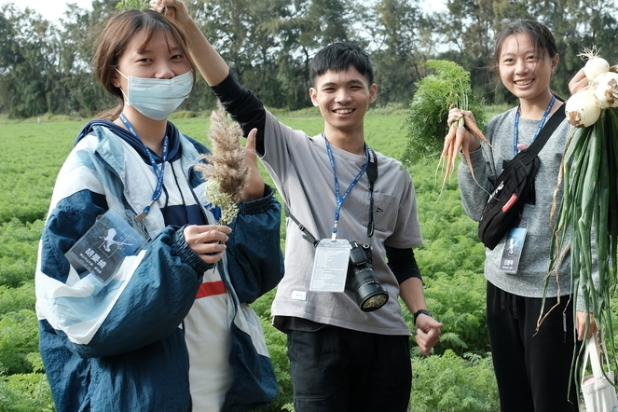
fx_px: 1150
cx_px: 438
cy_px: 151
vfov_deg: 20.3
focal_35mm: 67
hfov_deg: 29.7
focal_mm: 24.9
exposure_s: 1/400
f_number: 5
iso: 400
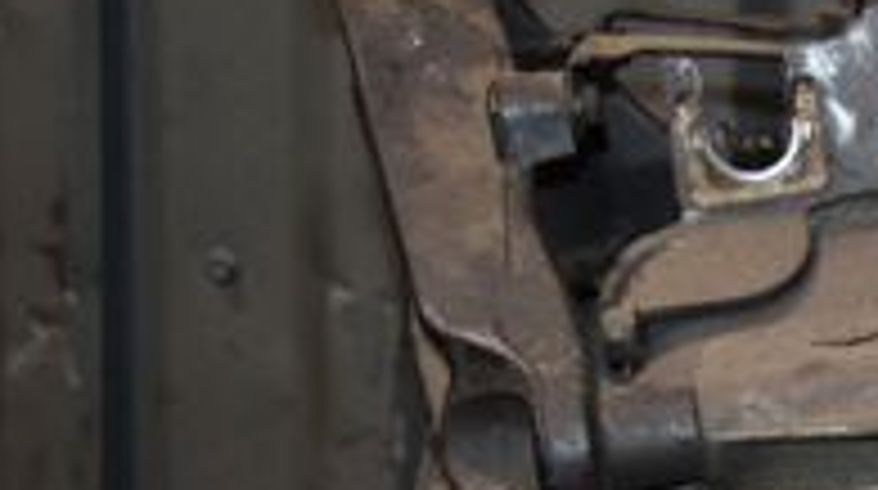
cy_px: 535
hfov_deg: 13.1
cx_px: 1315
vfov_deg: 7.7
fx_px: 3603
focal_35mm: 155
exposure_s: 1/60
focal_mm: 30
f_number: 5
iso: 800
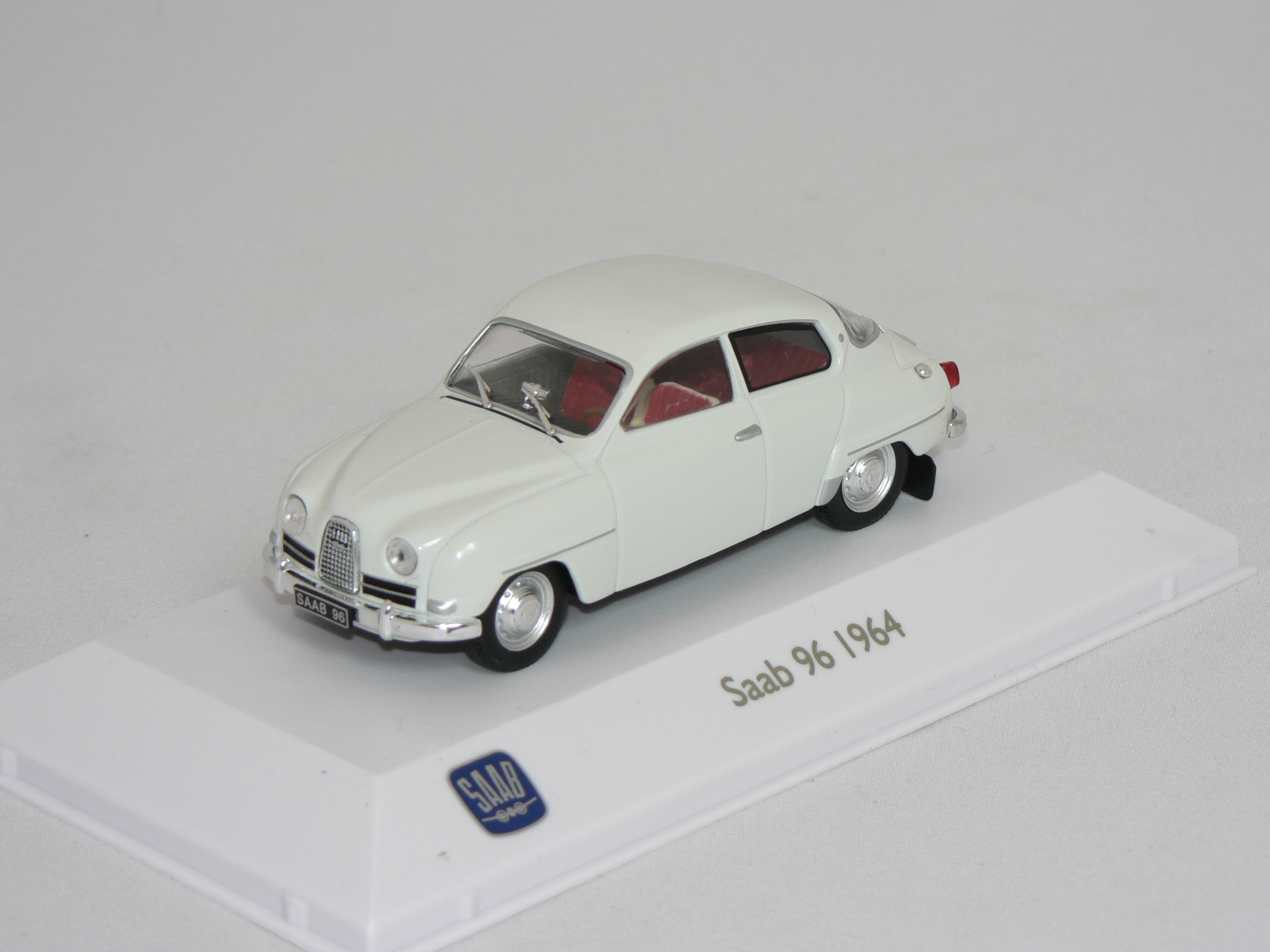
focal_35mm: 127
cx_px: 635
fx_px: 4659
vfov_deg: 11.7
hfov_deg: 15.5
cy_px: 476
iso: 80
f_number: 3.6
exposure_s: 1/80
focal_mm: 21.2
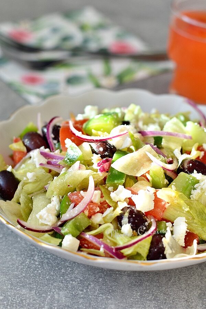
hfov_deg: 18.2
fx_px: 643
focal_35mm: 75
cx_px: 103
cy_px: 154
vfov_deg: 27.0
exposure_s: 1/100
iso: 100
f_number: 3.2
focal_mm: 50
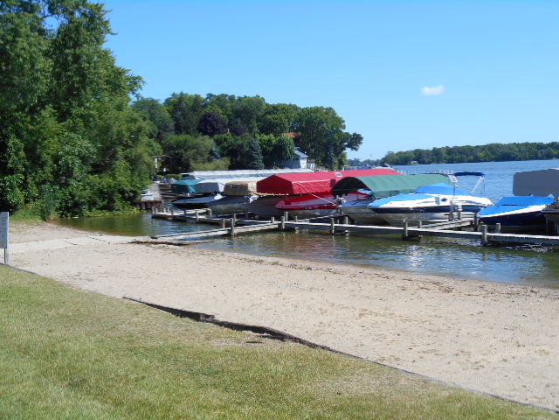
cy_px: 210
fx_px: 743
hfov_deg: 41.2
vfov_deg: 31.5
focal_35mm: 46
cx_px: 280
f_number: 4
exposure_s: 1/500
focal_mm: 8.3
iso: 80
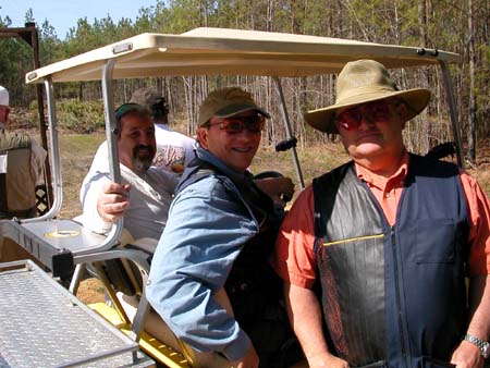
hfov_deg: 50.1
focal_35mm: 37
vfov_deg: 38.7
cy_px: 184
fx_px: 524
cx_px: 245
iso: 100
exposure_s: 1/422
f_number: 4.5
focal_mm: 5.6
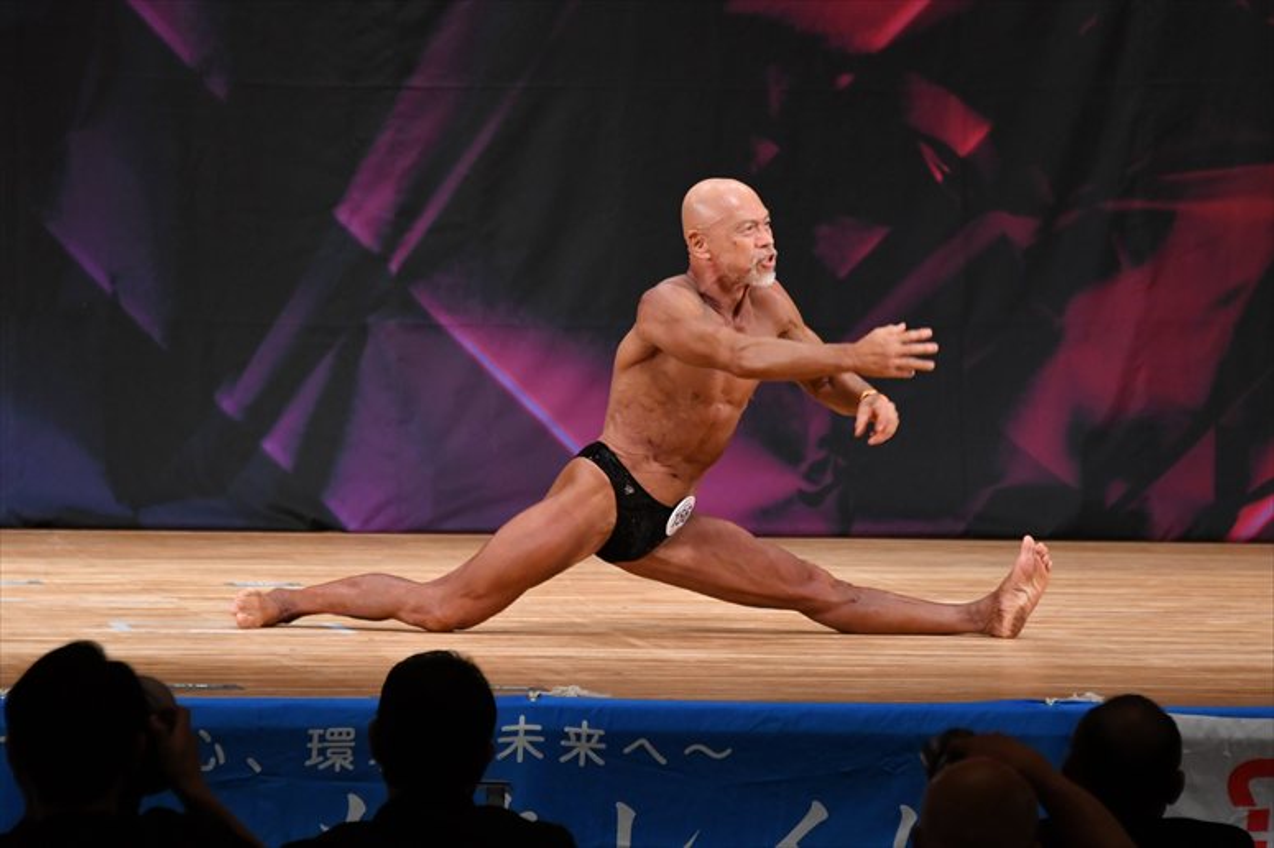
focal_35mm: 300
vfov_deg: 4.6
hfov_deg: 6.9
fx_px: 10612
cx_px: 637
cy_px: 424
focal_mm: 200
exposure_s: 1/400
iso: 3200
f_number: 5.6
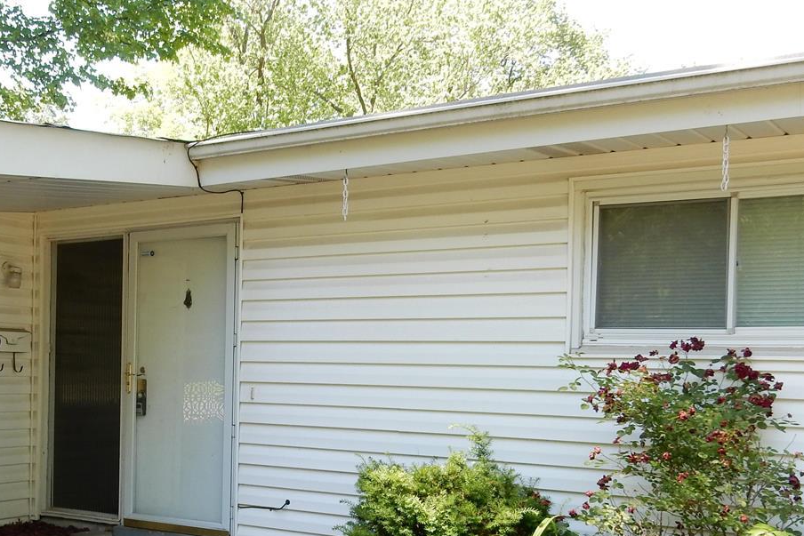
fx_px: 1027
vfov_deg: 29.0
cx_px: 190
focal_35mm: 46
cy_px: 377
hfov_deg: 41.3
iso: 125
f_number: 3.7
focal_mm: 4.5
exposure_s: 1/125
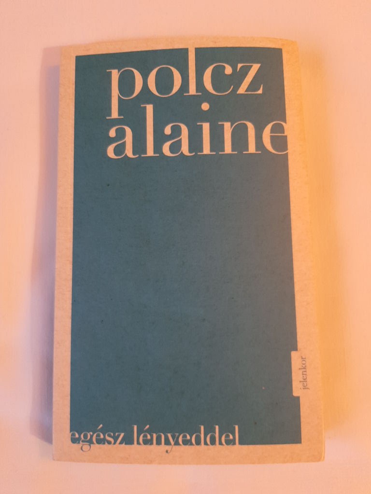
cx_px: 186
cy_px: 247
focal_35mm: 27
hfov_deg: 51.4
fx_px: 386
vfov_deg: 65.3
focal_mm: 3.93
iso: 536
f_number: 1.7
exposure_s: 1/25
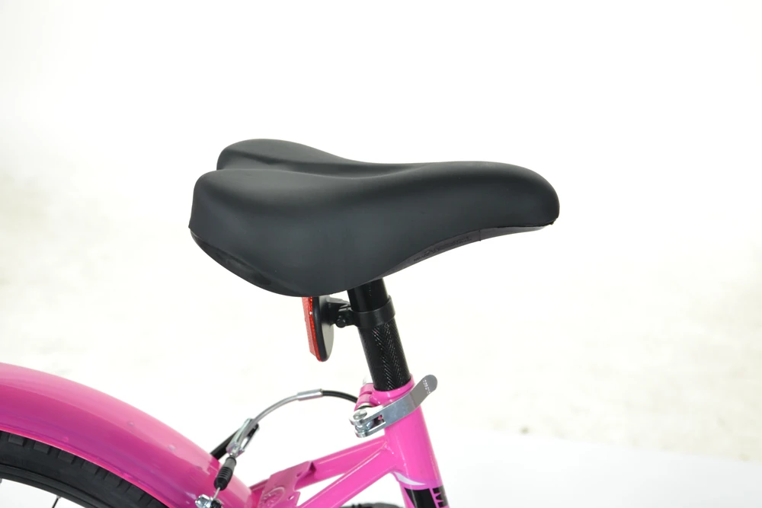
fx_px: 1334
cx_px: 381
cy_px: 254
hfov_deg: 31.9
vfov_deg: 21.6
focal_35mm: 63
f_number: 6.3
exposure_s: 1/50
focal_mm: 42
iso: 400
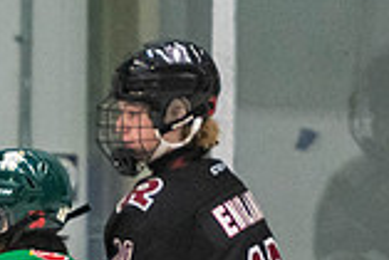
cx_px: 35
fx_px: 11854
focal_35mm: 1096
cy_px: 452
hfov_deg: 1.9
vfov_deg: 1.3
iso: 1800
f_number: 2.8
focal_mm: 160
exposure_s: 1/640
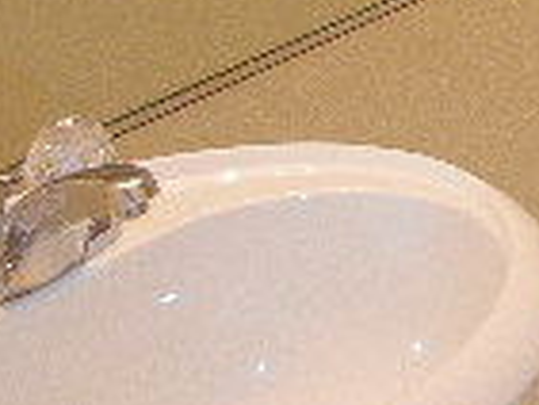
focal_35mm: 136
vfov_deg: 9.9
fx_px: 2119
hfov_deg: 13.4
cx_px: 887
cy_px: -485
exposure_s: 1/30
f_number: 3.5
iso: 200
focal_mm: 5.4
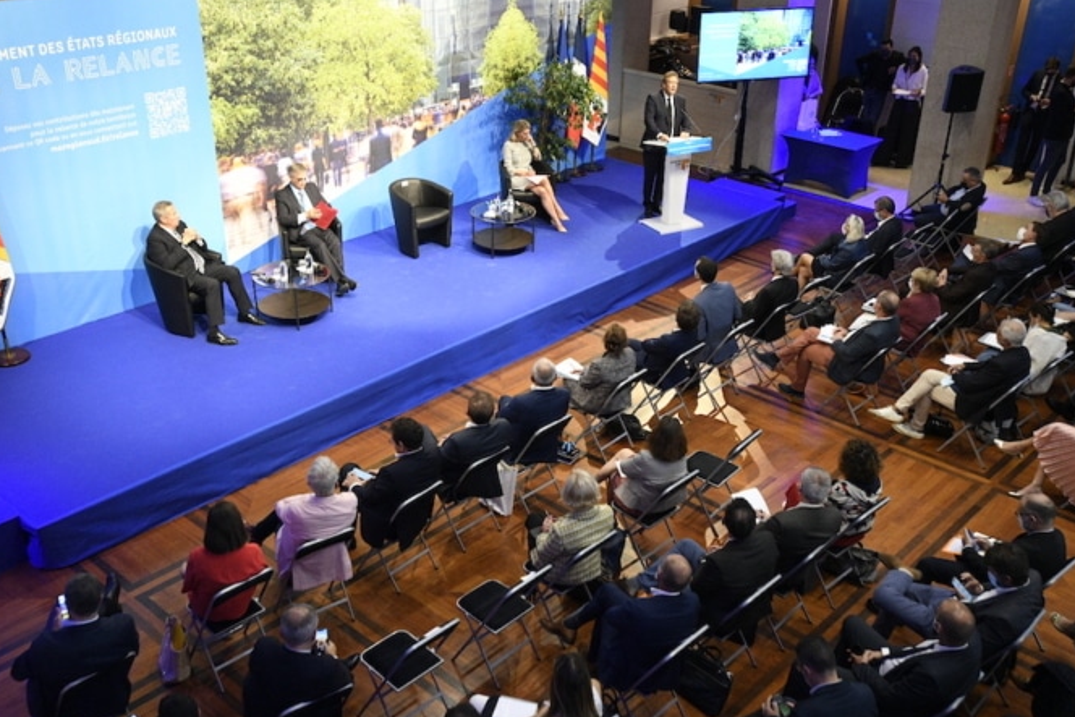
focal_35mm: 37
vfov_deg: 36.0
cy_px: 348
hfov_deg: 51.9
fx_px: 1105
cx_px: 525
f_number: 4.8
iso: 3200
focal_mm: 32
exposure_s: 1/90
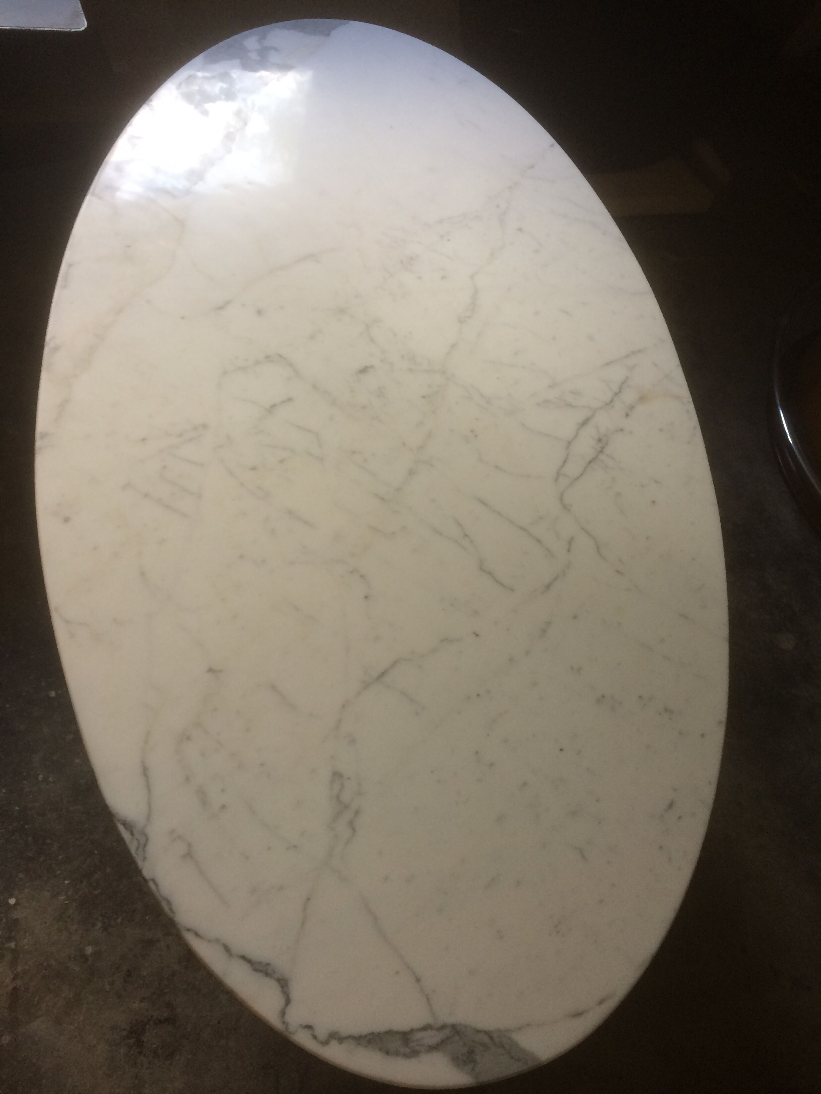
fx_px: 917
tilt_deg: -56.8
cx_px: 410
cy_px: 547
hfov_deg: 48.2
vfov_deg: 61.7
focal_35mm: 29
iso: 40
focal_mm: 4.15
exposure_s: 1/33
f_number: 2.2
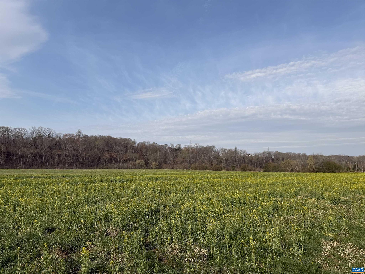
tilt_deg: +7.3
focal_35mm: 24
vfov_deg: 56.8
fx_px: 253
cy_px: 137
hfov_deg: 71.6
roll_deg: +0.2
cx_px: 182
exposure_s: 1/5714
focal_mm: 6.76
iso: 80
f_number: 1.78
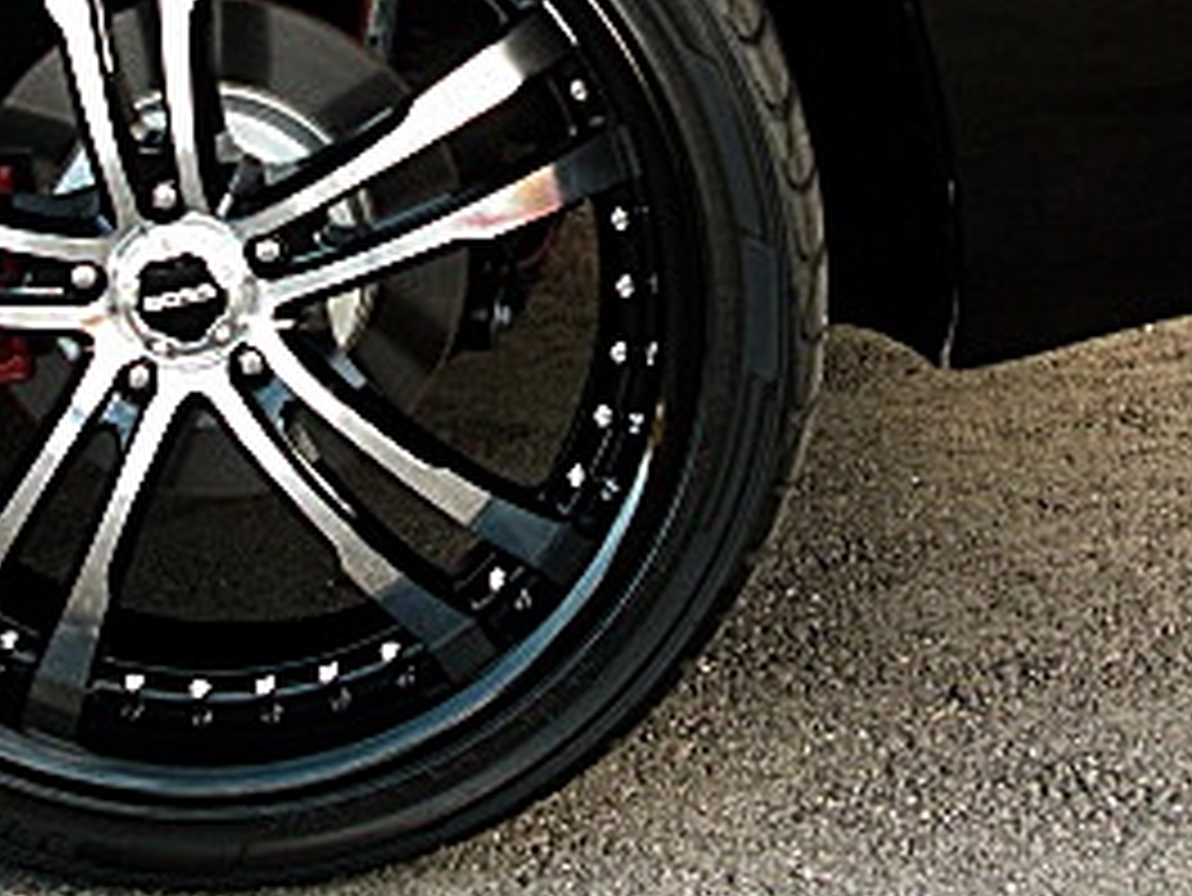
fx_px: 2997
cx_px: 499
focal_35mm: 87
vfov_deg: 16.5
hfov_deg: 22.5
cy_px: -63
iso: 200
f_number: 2.8
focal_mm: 6.3
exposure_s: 1/60
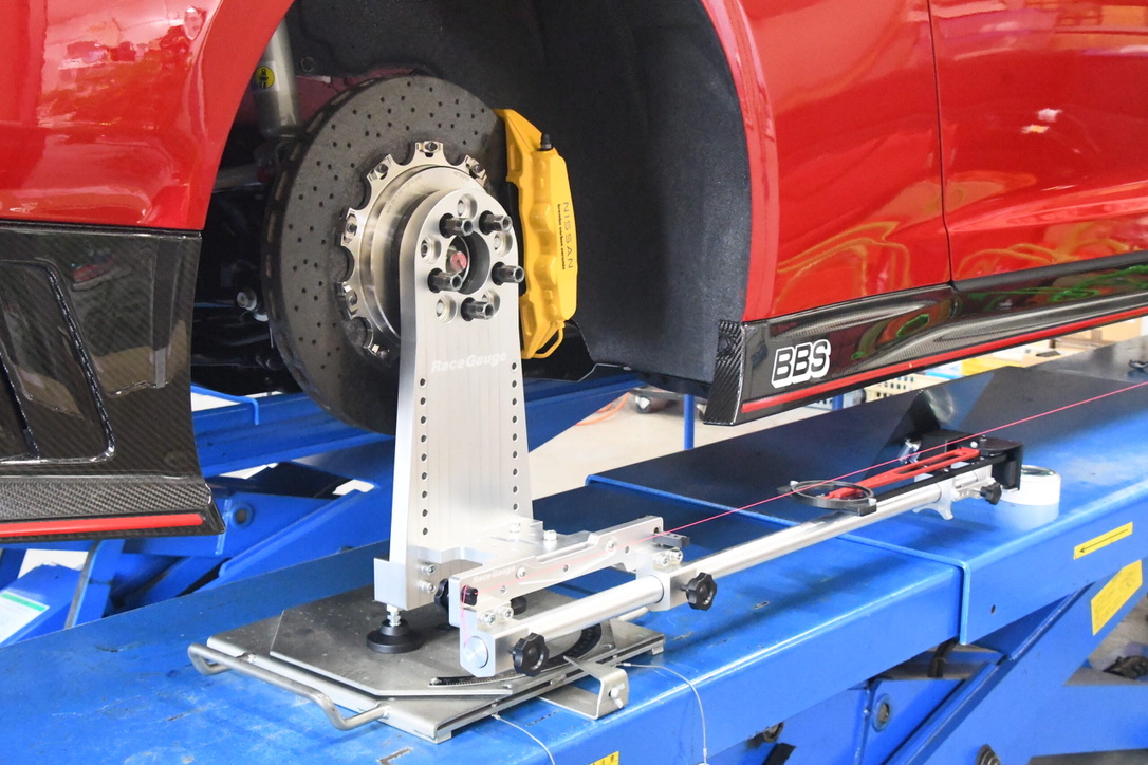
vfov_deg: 28.1
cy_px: 382
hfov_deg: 41.1
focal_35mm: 48
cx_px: 574
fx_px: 1531
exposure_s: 1/50
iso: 16000
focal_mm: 32
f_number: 11
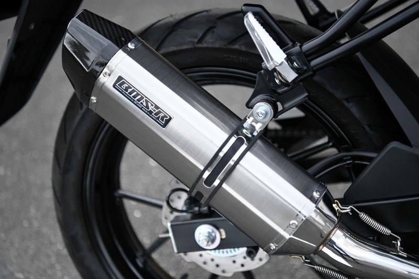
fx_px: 698
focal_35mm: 60
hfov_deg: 33.4
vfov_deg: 22.6
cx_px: 210
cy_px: 140
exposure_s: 1/8000
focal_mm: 60
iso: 3200
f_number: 2.8
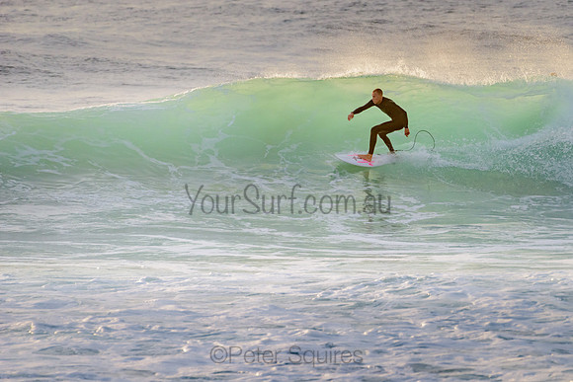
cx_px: 351
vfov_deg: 2.2
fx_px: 9756
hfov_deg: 3.4
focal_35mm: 613
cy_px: 183
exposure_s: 1/2000
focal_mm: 500
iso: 500
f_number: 5.6
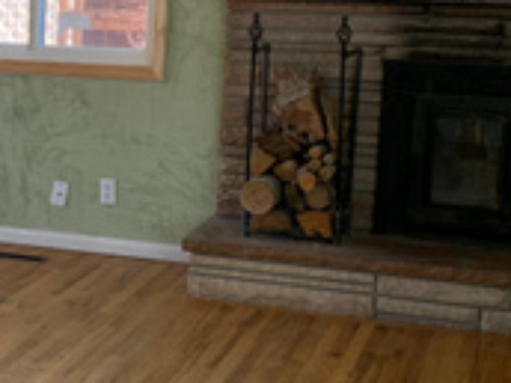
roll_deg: -0.7
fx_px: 1432
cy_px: 175
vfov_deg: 15.2
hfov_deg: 19.1
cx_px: -95
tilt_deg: -8.9
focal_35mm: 97
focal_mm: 4.25
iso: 64
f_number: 1.8
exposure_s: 1/60
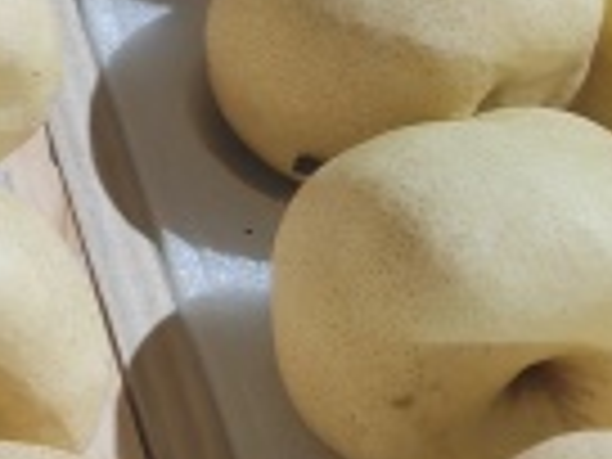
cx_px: -1161
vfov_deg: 9.3
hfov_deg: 9.8
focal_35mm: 159
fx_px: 2811
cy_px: 266
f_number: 1.9
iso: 2000
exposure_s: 1/50
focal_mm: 6.12
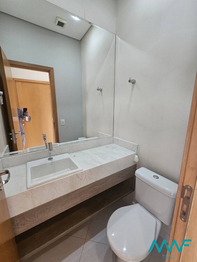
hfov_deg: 89.9
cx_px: 98
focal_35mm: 13
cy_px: 131
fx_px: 99
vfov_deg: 106.2
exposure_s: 1/40
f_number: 2.2
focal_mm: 2.2
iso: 320
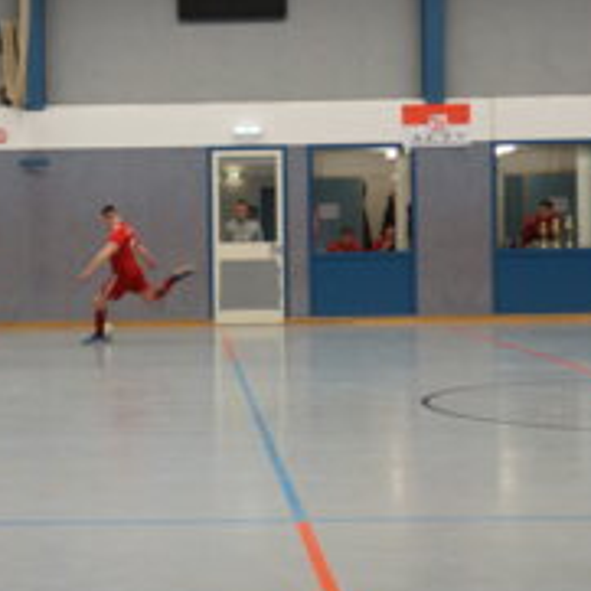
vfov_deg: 21.9
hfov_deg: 21.7
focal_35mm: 79
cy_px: 291
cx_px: 144
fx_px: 1526
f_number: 4
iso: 500
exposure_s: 1/60
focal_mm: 28
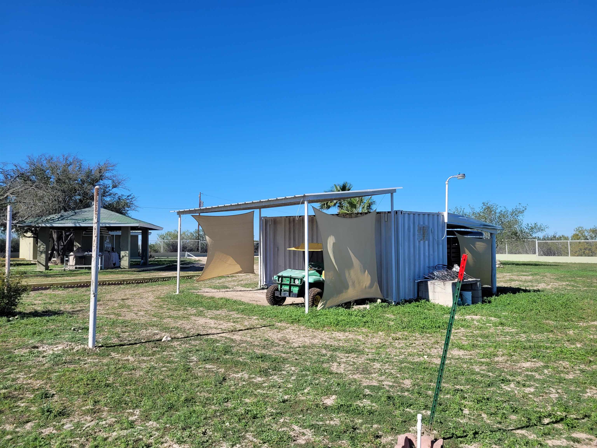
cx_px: 298
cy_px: 224
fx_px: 448
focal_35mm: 26
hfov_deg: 67.3
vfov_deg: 53.1
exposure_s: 1/2259
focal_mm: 5.4
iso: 40
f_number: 1.8
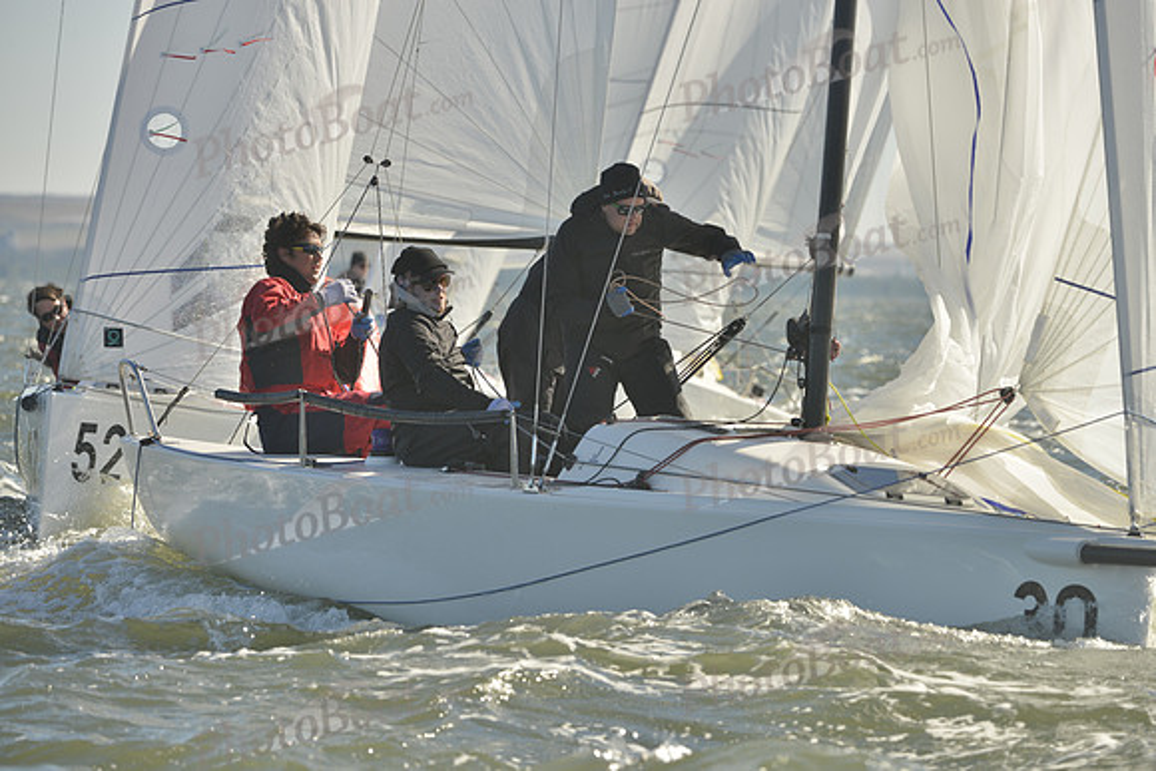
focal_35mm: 270
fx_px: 8672
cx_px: 578
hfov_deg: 7.6
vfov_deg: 5.1
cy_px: 386
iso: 200
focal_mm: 270
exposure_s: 1/640
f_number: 7.1
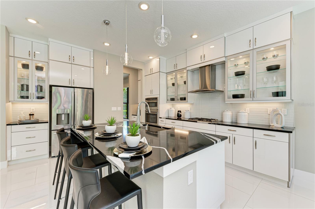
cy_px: 104
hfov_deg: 100.5
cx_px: 158
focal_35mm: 15
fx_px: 131
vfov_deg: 77.2
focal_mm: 15
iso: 200
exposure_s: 1/15
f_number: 9
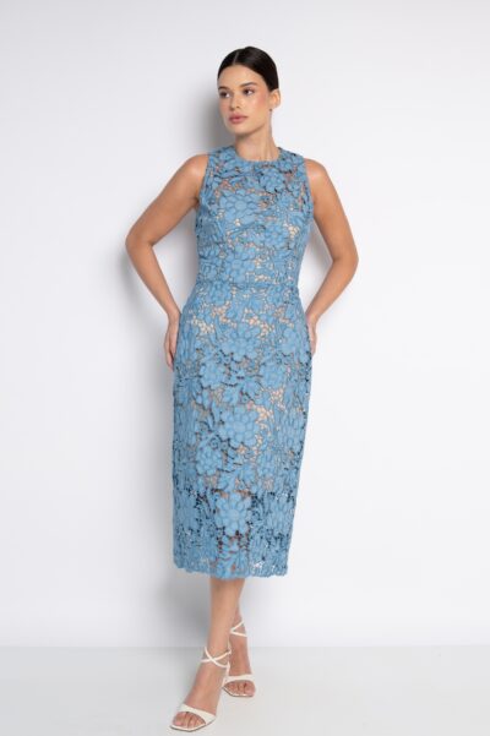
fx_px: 818
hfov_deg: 33.4
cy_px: 368
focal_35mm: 40
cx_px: 245
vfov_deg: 48.5
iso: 320
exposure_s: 1/125
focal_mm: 40
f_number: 5
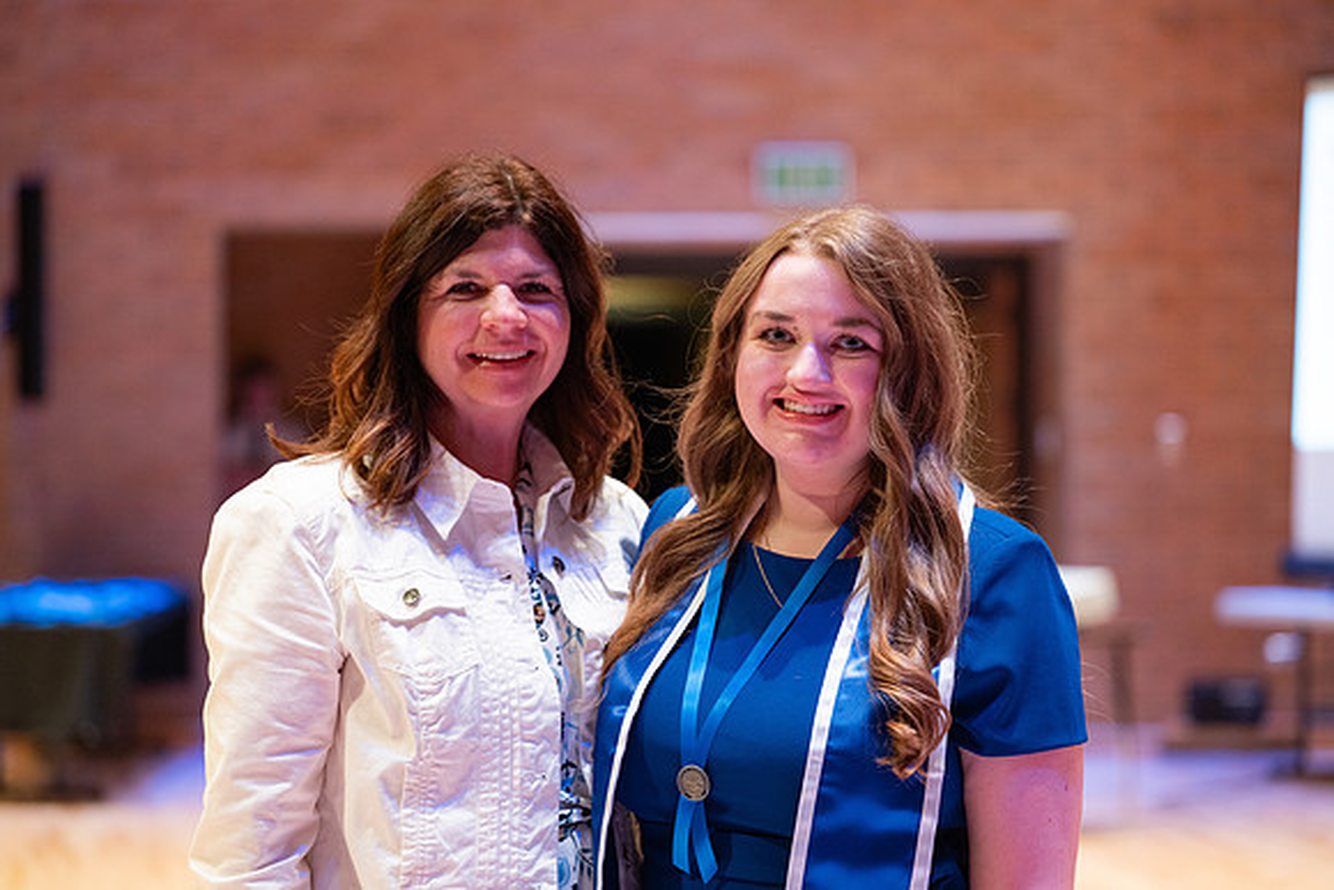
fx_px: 3632
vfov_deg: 14.0
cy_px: 445
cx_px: 667
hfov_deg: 20.8
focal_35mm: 98
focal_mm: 98
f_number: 2.8
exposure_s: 1/200
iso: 1000
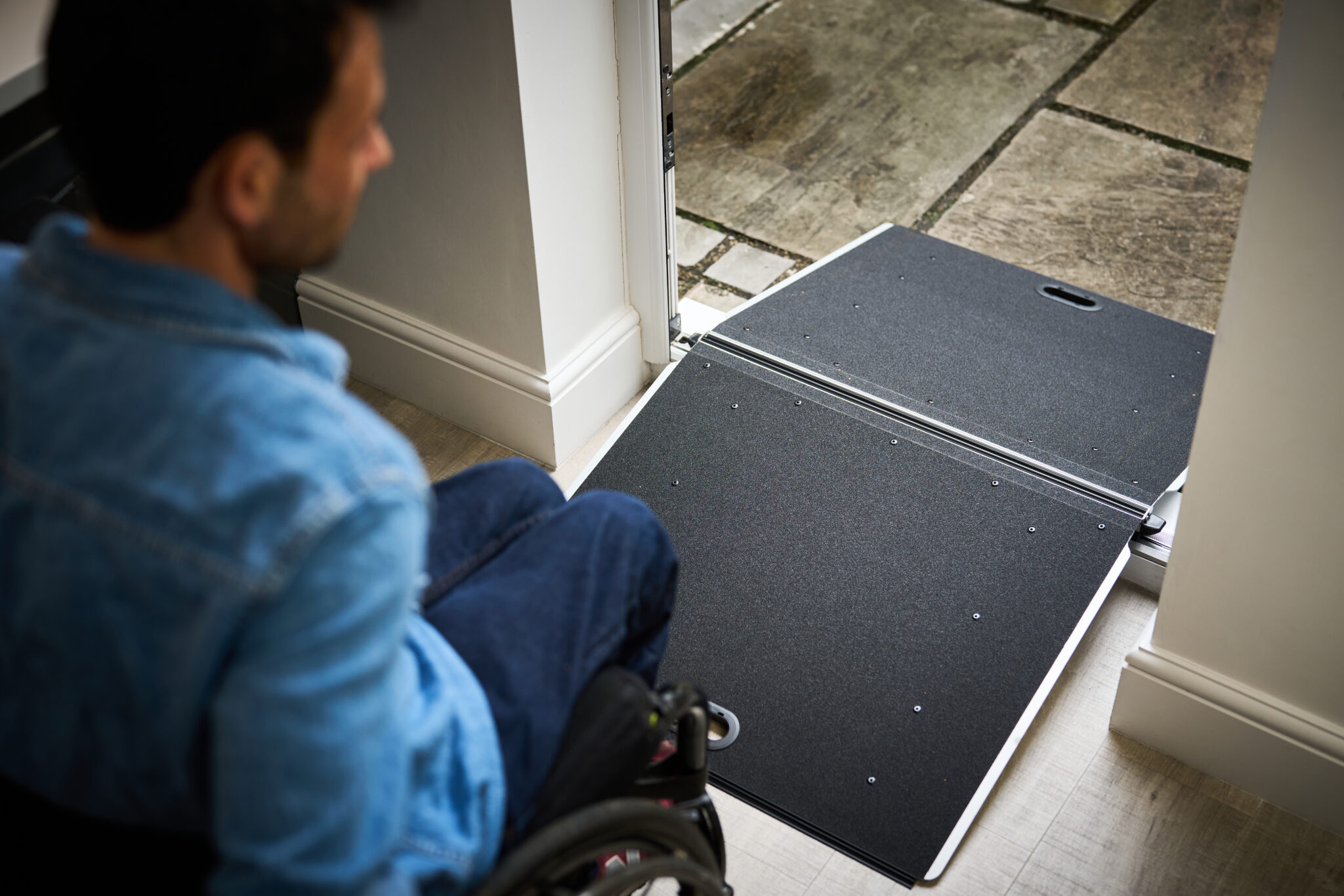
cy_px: 448
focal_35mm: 50
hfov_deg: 39.6
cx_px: 672
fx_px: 1866
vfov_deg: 27.0
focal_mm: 50
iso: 320
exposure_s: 1/200
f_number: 2.2
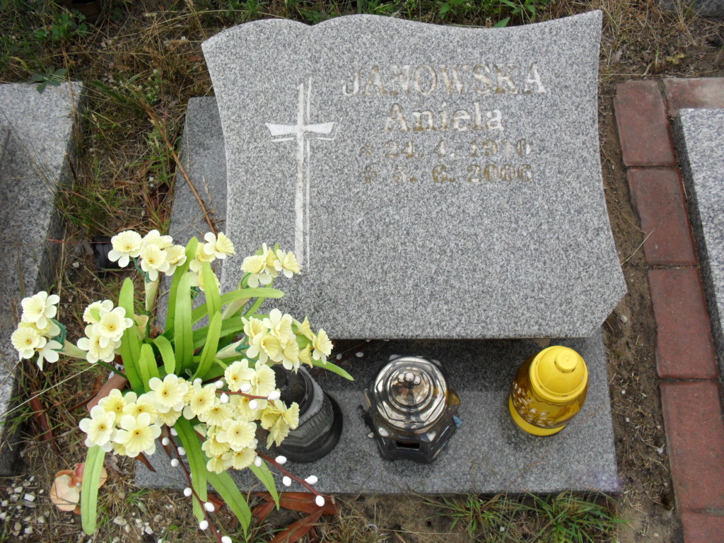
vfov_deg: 40.7
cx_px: 362
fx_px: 732
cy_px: 272
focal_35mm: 35
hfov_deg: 52.6
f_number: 3.2
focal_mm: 6.3
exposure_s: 1/350
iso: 100
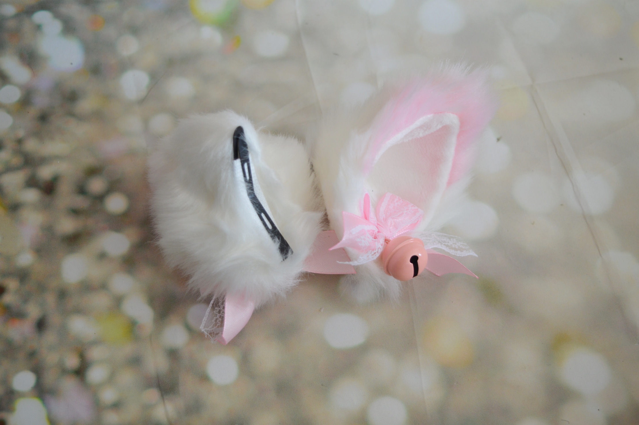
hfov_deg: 38.9
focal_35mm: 51
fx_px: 904
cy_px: 212
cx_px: 320
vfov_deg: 26.4
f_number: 4.5
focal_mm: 34
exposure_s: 1/80
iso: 400
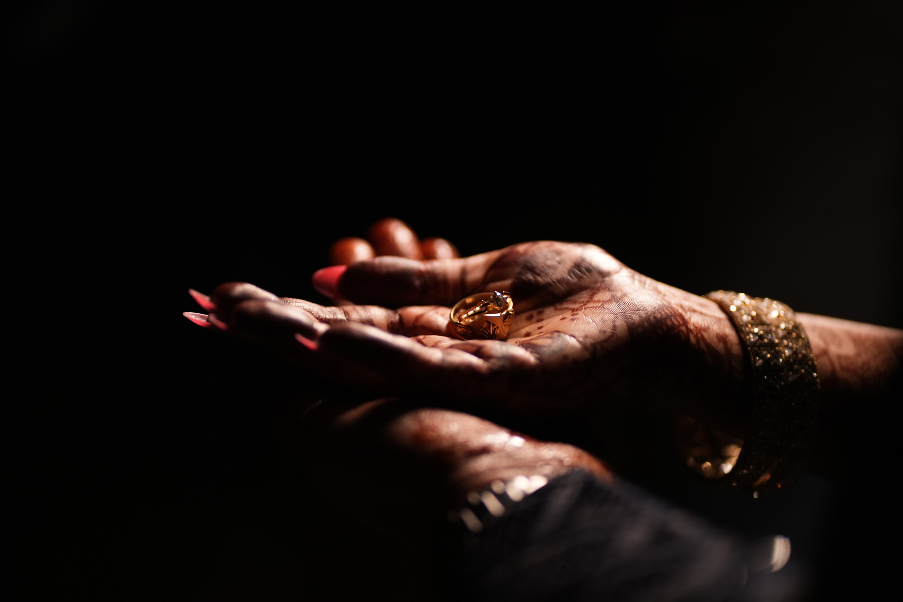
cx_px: 452
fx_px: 2132
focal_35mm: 85
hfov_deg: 23.9
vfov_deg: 16.1
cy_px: 301
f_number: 1.8
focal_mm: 85
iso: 200
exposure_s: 1/200
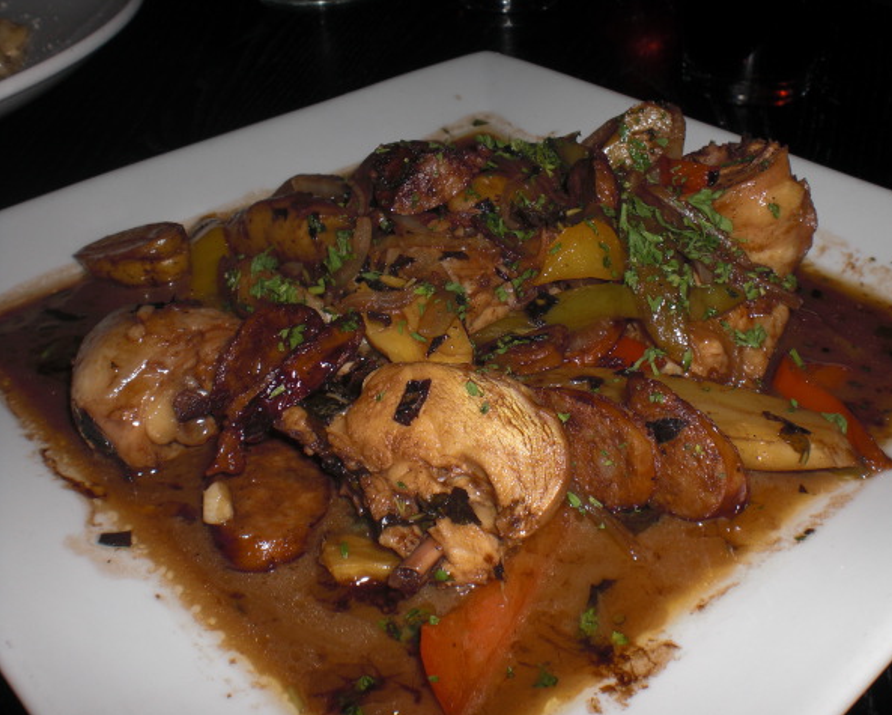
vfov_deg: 37.4
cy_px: 360
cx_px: 480
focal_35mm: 40
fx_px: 1057
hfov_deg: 45.7
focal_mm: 6.3
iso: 64
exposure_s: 1/30
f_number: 5.6
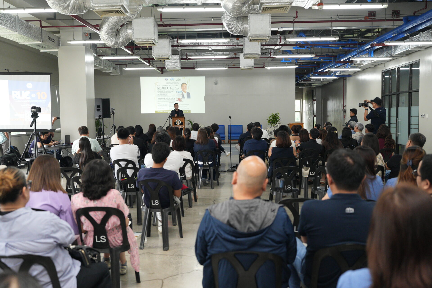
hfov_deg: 54.4
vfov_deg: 37.9
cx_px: 216
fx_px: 420
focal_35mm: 35
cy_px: 144
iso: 2500
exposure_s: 1/250
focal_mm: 35
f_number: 2.8
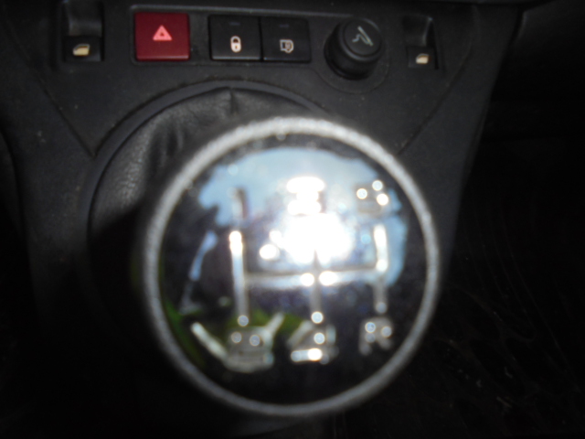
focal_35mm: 26
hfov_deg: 67.3
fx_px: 439
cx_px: 292
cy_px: 220
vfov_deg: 53.1
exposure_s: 1/30
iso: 160
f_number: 3.5
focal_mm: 4.6
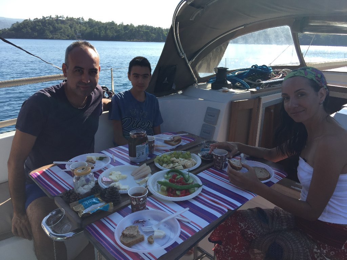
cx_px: 174
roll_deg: -1.0
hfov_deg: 61.7
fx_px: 291
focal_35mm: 29
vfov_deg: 48.2
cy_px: 130
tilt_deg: -15.6
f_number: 2.2
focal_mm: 4.15
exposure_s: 1/964
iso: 32
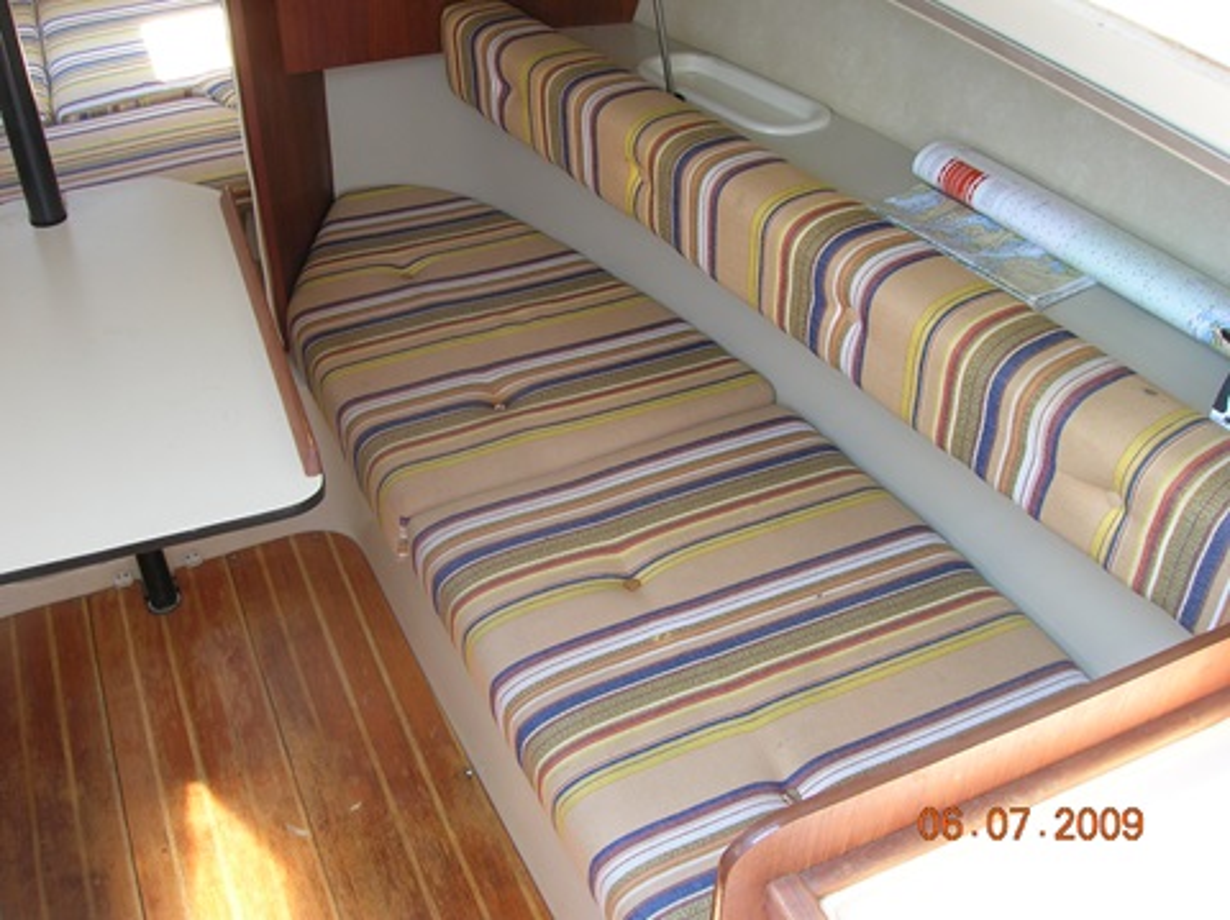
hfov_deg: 54.0
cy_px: 460
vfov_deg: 41.7
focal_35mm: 34
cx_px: 615
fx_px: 1207
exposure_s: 1/16.1
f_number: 4.9
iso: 50
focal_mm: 5.7
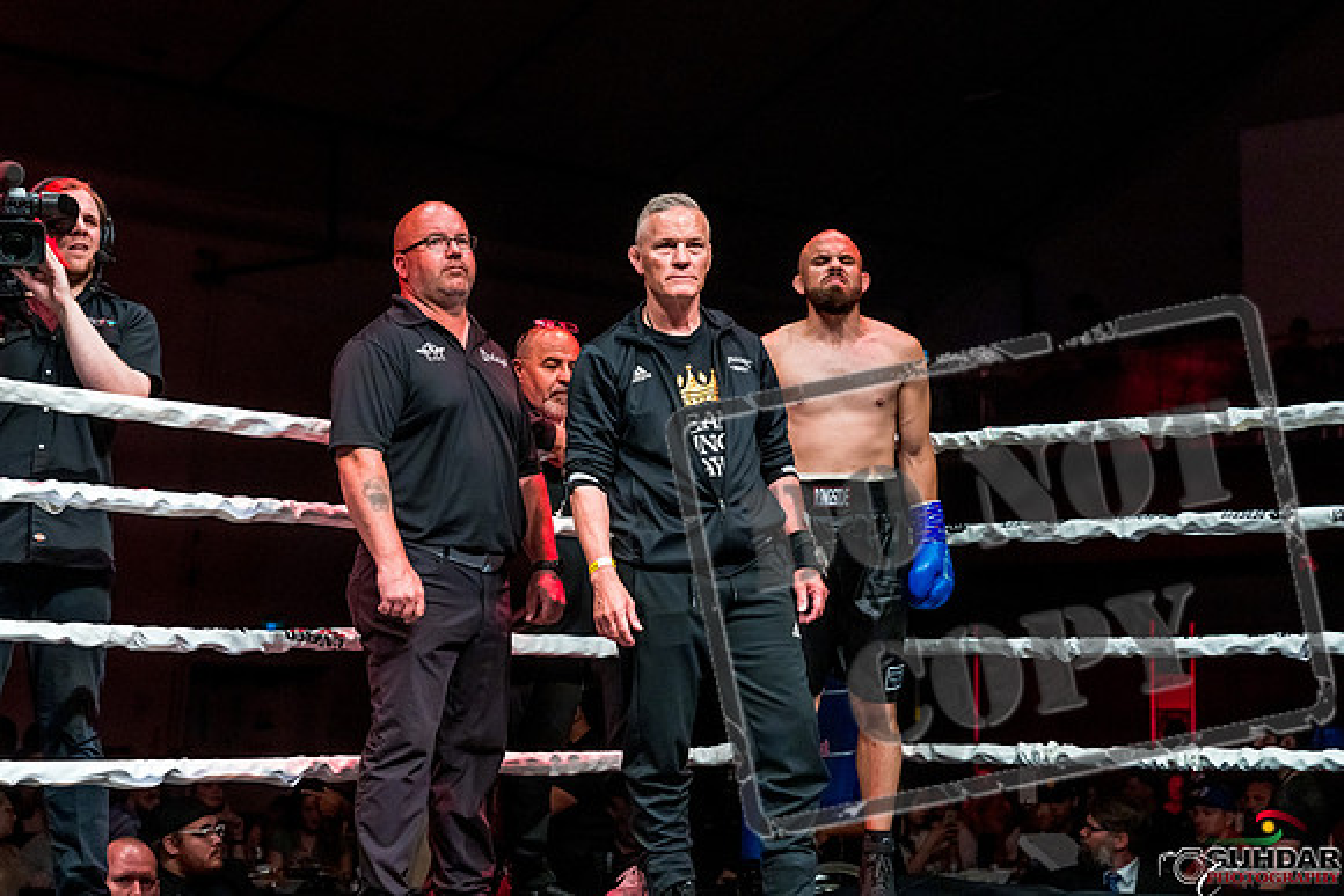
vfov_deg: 18.2
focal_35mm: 75
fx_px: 2797
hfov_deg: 27.0
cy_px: 447
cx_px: 645
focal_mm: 70
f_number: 4
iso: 4000
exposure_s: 1/1000
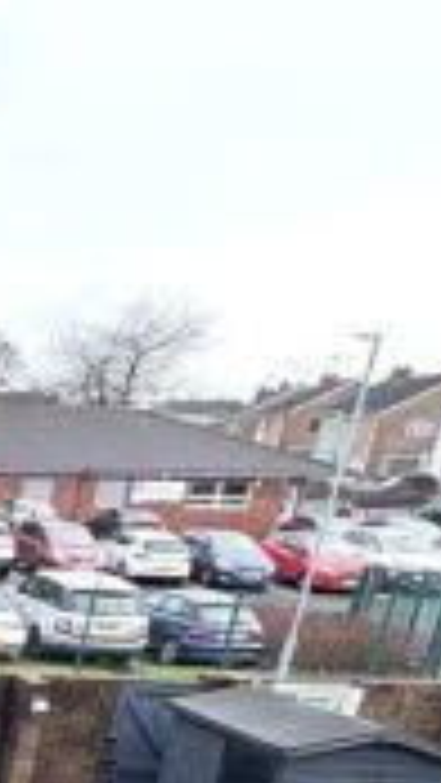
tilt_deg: -19.8
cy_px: 835
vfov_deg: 35.4
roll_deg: -0.2
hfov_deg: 15.6
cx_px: -551
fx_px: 1059
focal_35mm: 51
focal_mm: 2.22
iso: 50
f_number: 2.2
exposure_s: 1/162
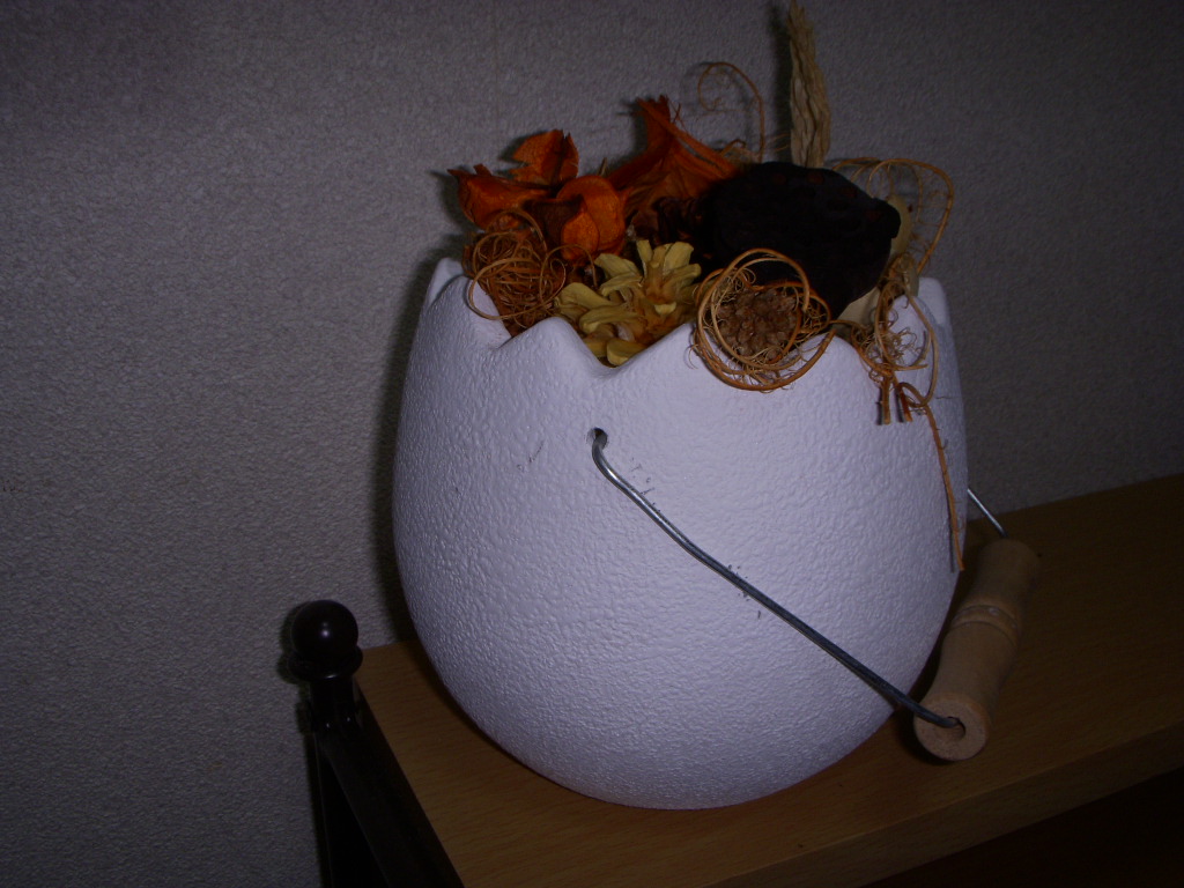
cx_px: 592
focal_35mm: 38
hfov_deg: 49.0
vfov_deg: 37.7
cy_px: 444
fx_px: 1300
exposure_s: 1/30
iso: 100
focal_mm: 6.3
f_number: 6.6
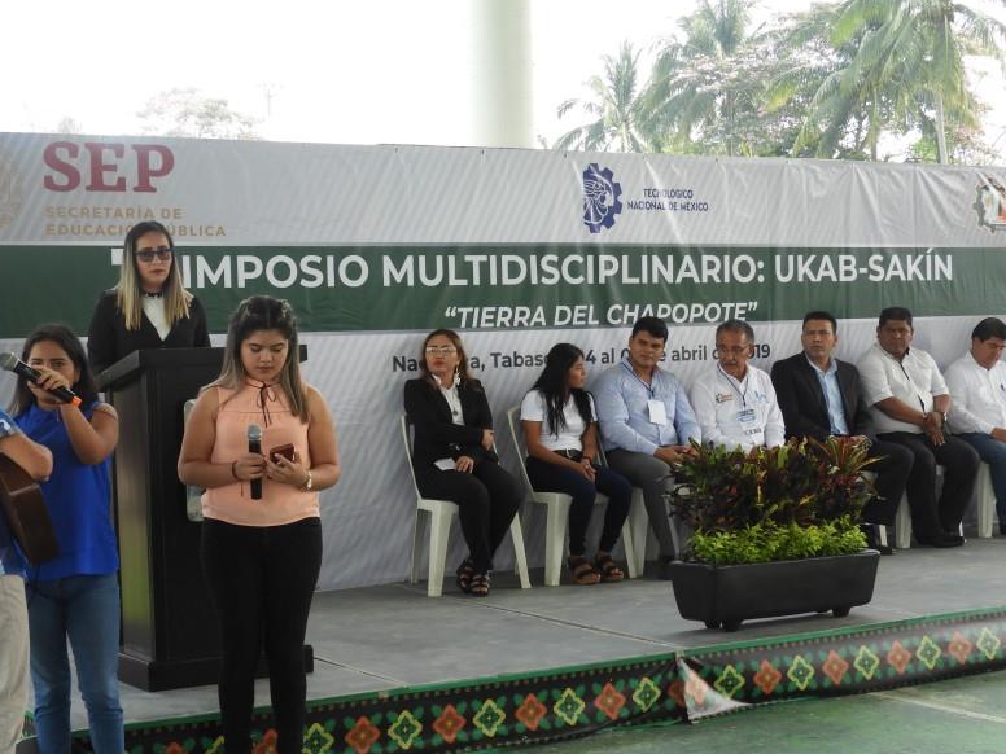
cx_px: 467
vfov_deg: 22.2
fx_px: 1918
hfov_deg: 29.4
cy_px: 443
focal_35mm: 66
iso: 100
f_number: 4
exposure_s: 1/200
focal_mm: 9
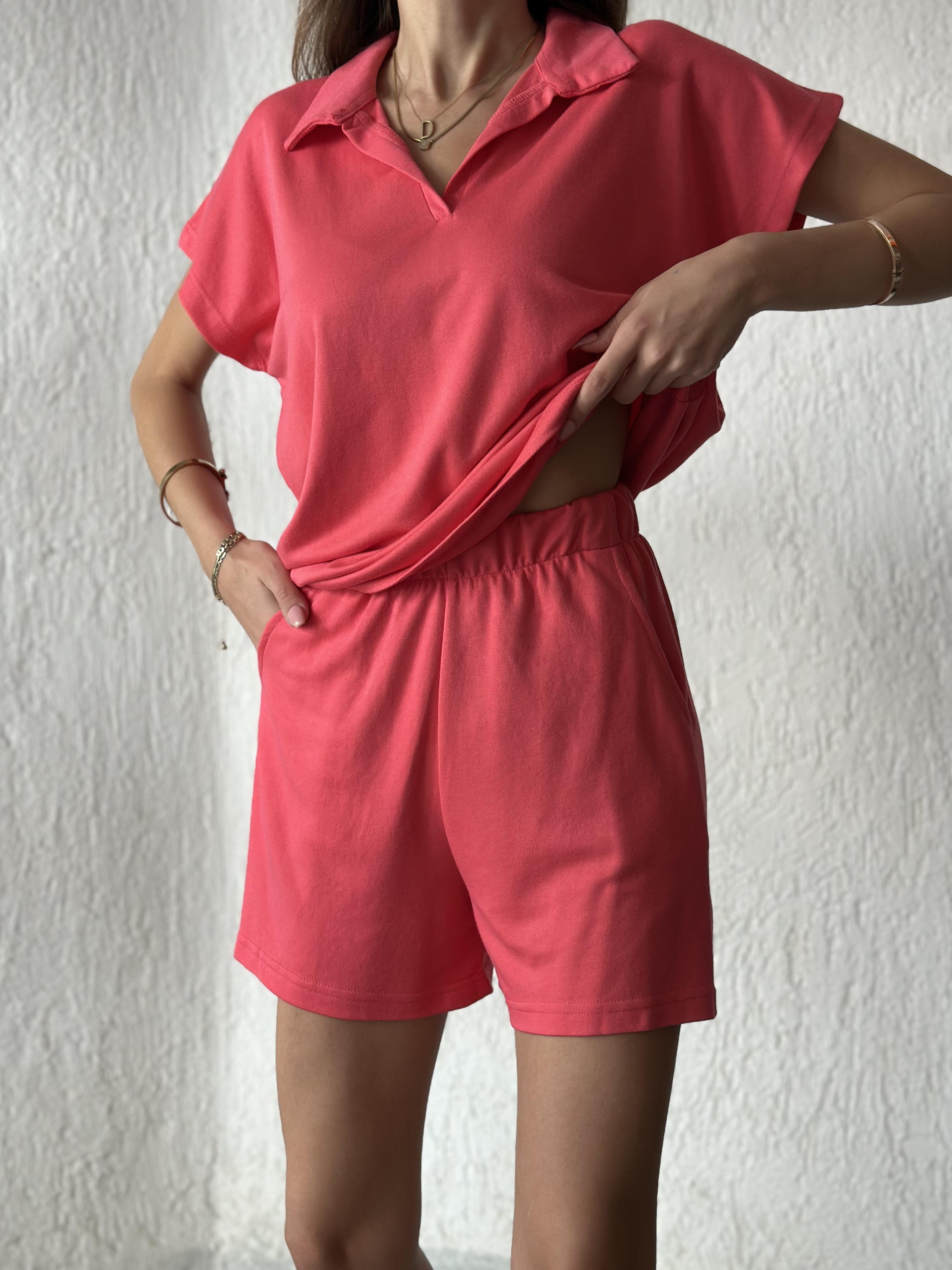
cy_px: 596
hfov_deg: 28.6
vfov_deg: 37.5
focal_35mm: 51
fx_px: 1870
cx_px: 497
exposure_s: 1/78
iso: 125
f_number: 1.78
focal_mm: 6.86
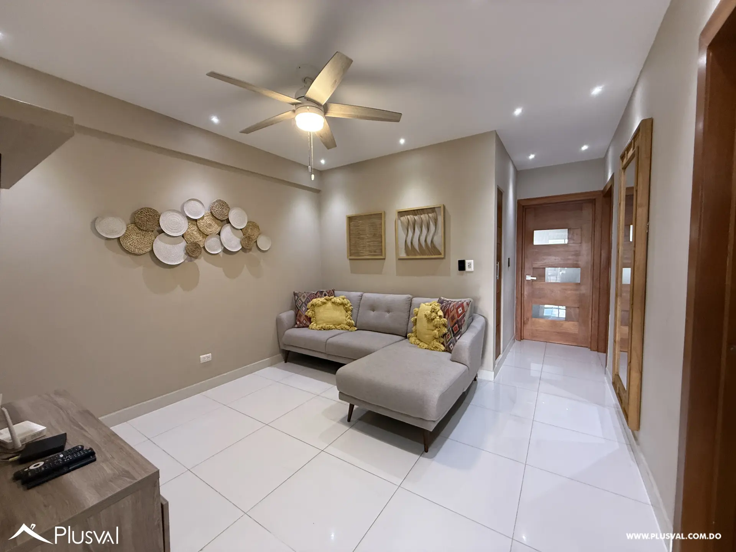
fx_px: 298
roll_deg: +1.7
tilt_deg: -3.7
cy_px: 276
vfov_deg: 85.7
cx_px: 368
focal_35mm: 14
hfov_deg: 102.1
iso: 400
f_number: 2.2
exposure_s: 1/60
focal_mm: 2.22
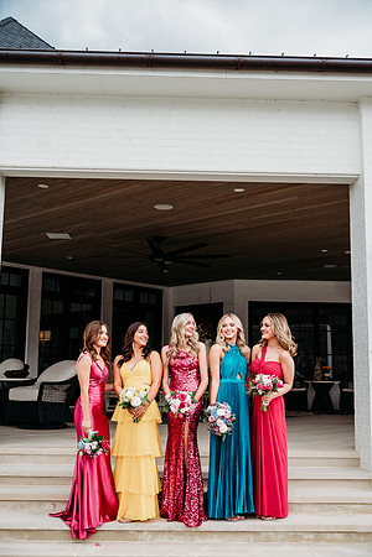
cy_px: 278
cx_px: 186
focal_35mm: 40
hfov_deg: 33.4
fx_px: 620
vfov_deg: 48.5
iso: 250
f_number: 4
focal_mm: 40
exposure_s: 1/320
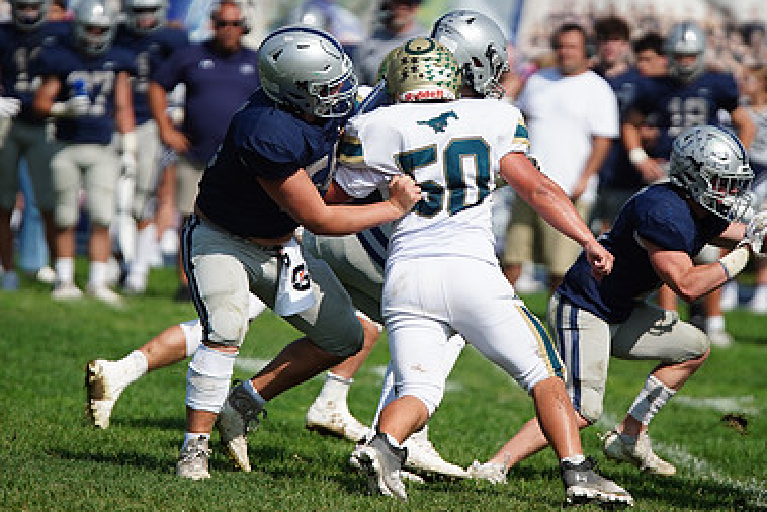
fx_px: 9782
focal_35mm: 459
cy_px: 153
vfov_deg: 3.0
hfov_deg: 4.5
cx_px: 393
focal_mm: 300
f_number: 2.8
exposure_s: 1/8000
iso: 400
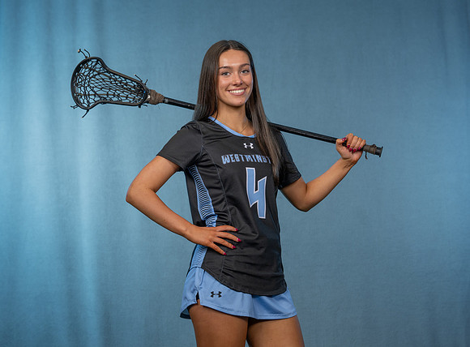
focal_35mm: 99
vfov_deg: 14.7
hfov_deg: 19.9
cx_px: 239
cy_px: 150
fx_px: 1341
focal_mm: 80
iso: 125
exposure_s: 1/160
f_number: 4.5
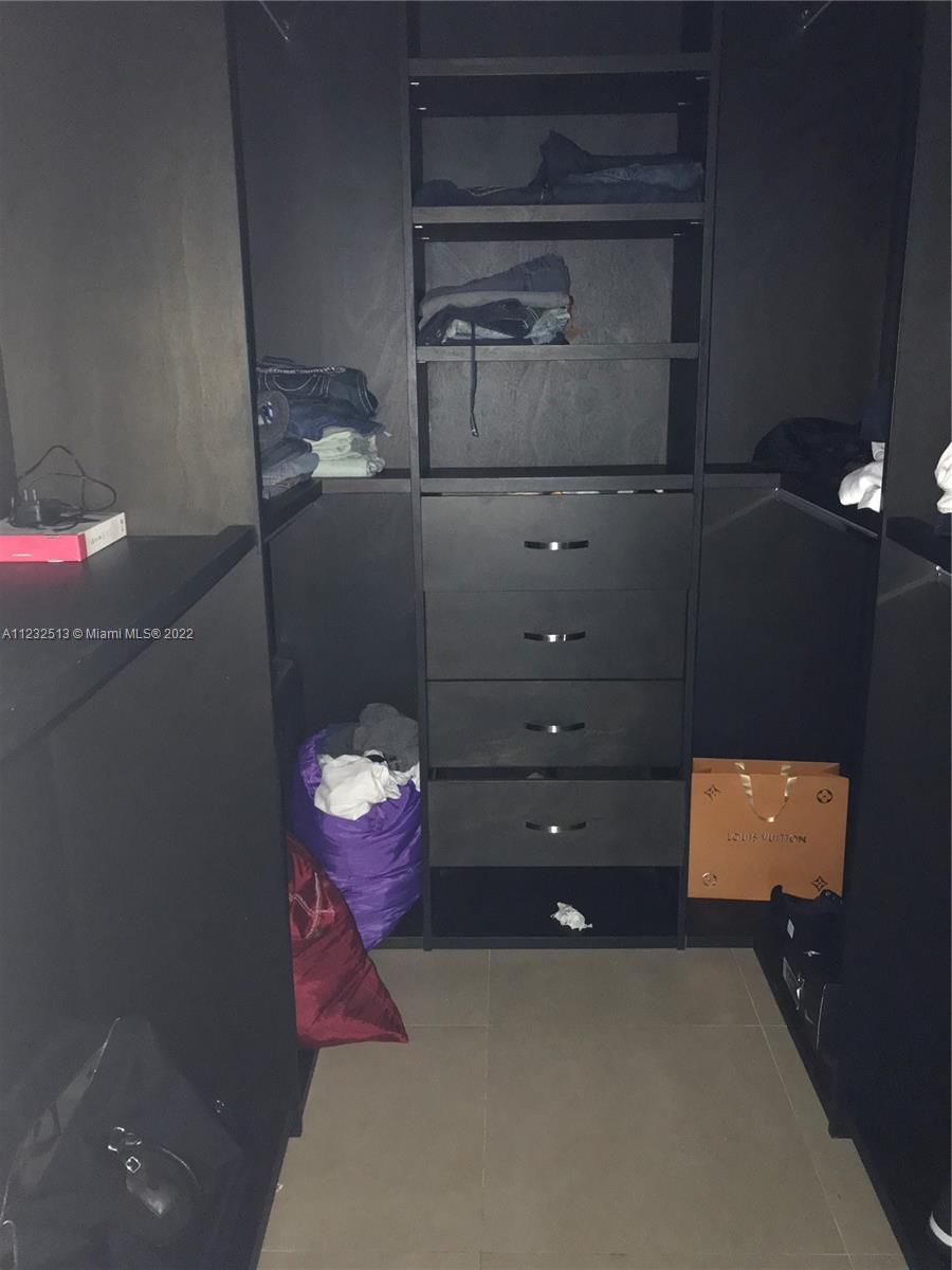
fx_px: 1027
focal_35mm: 28
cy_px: 635
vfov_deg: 63.4
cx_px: 476
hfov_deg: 49.7
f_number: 1.8
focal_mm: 3.99
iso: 160
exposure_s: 1/16
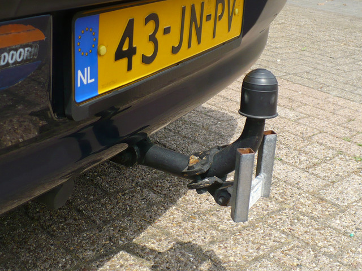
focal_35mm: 51
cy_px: 136
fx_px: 533
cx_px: 181
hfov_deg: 37.5
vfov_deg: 28.6
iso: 100
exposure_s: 1/640
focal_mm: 6.1
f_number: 2.8
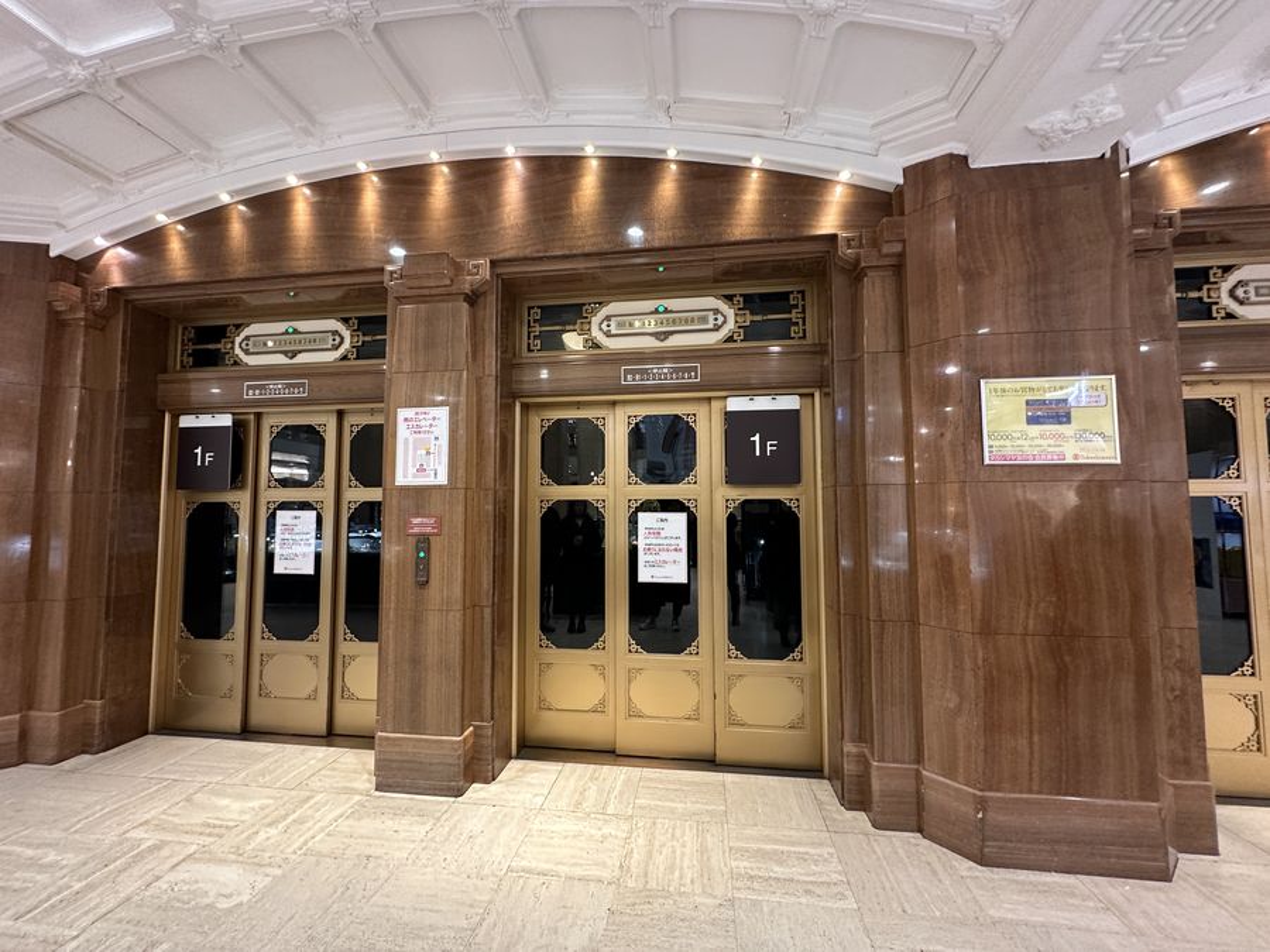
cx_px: 635
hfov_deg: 102.1
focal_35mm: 14
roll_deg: +0.9
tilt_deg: +3.7
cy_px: 476
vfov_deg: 85.7
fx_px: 514
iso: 250
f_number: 2.2
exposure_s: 1/50
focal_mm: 2.22
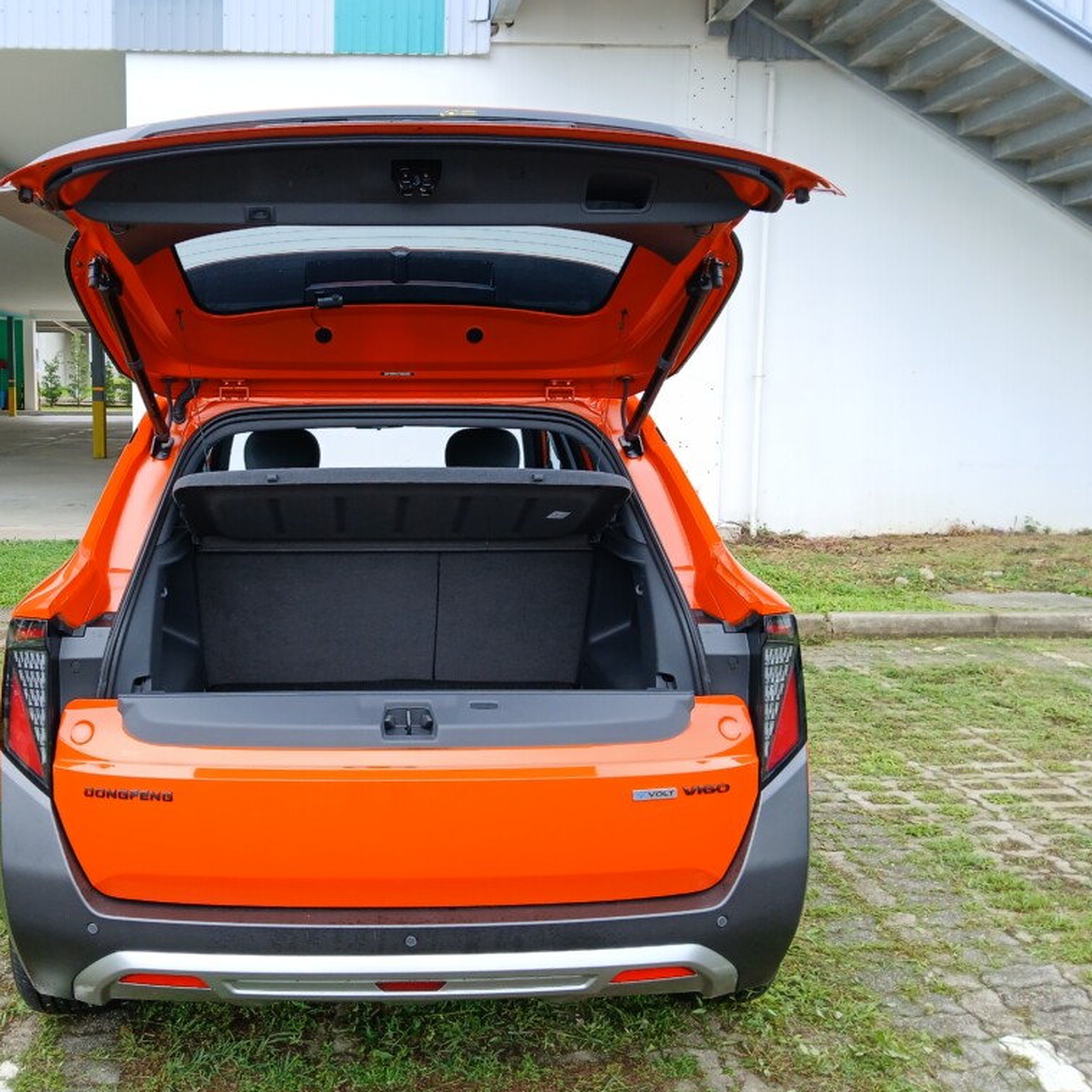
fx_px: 1106
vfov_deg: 52.5
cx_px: 381
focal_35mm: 31
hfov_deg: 51.7
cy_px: 542
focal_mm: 3.98
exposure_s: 1/350
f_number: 1.8
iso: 100
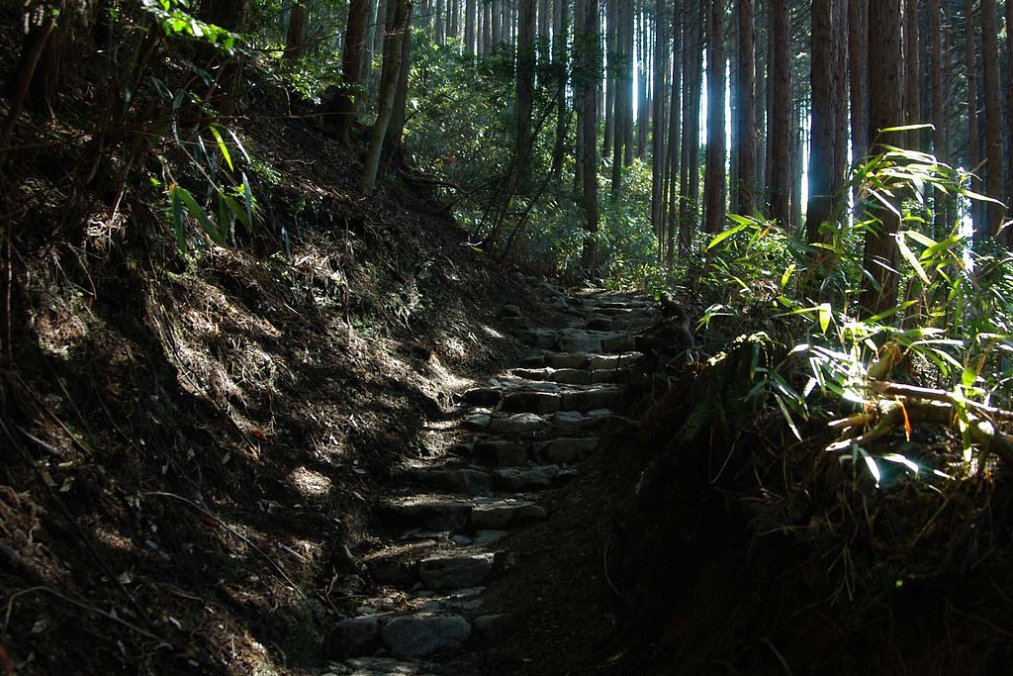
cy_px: 338
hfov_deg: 46.4
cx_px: 506
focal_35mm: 42
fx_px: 1182
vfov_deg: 31.9
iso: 200
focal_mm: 28
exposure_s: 1/30
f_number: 3.5
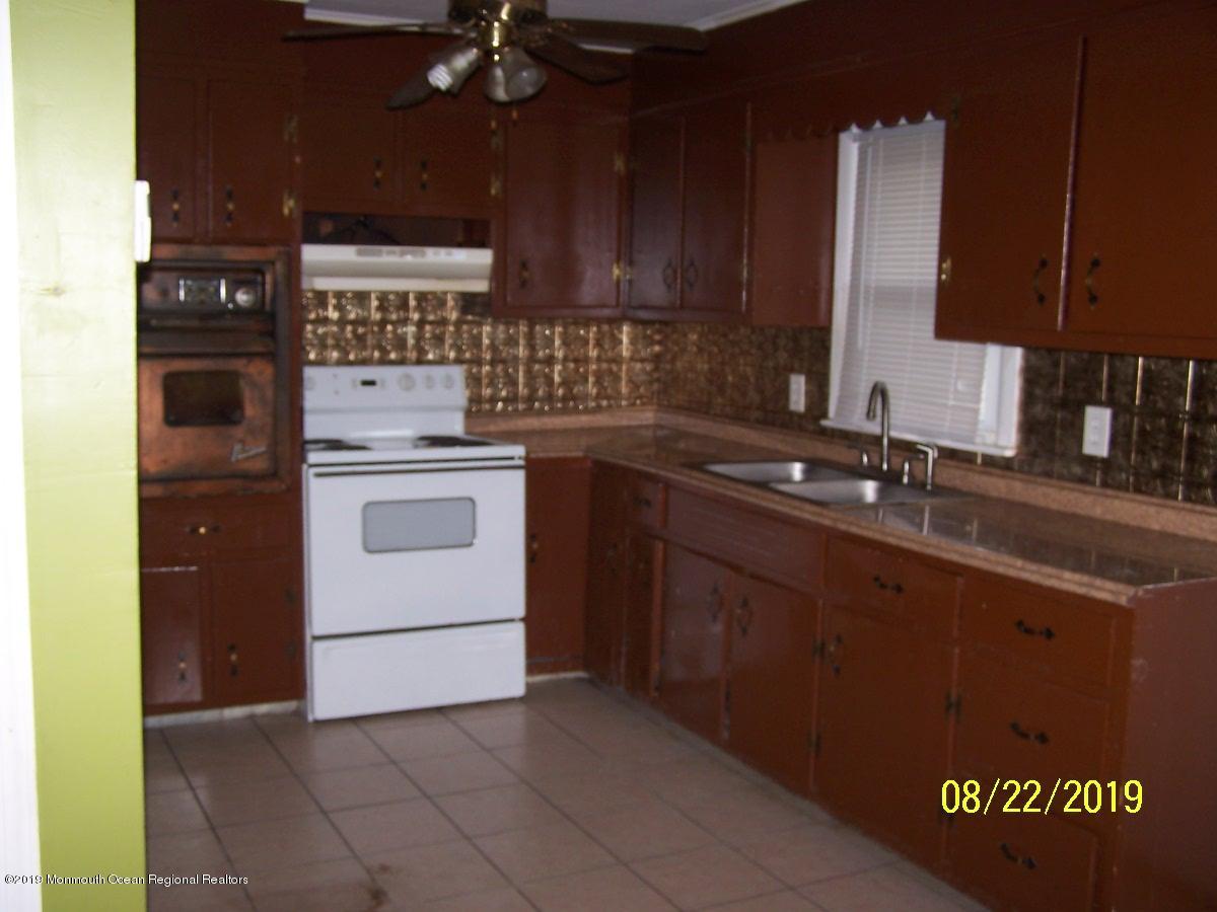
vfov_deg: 37.7
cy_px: 456
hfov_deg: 49.0
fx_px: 1336
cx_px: 608
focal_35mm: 38
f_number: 2.8
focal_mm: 6.3
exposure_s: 1/60
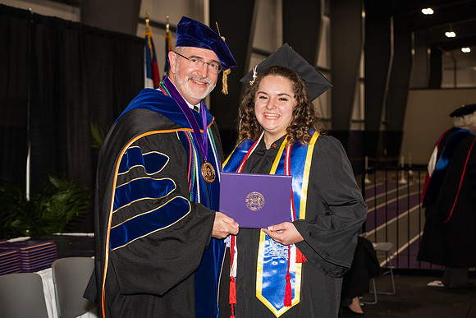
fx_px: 926
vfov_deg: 19.5
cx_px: 238
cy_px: 159
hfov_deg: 28.8
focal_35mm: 70
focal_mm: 70
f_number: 5.6
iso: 1000
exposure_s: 1/200
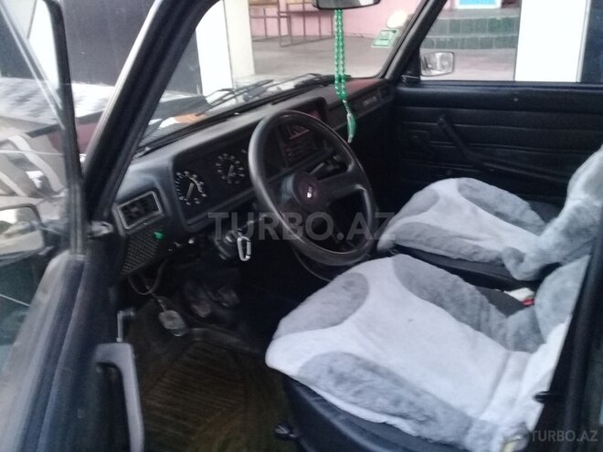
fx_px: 540
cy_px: 226
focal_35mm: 31
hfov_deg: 58.4
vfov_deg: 45.4
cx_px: 302
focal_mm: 3.3
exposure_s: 1/17
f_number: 2.2
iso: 320
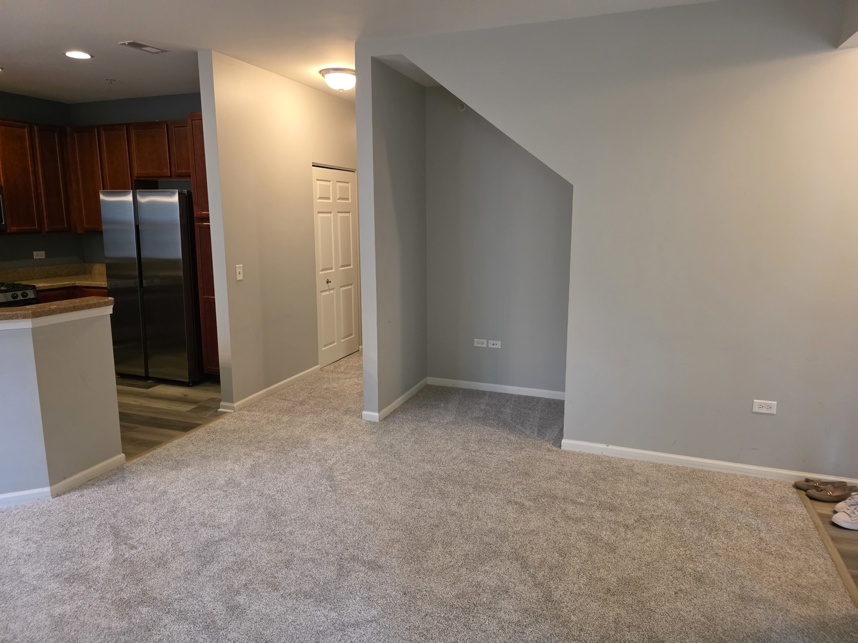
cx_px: 429
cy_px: 322
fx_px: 570
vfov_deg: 58.9
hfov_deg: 73.9
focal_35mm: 23
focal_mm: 6.3
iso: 800
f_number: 1.7
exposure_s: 1/120
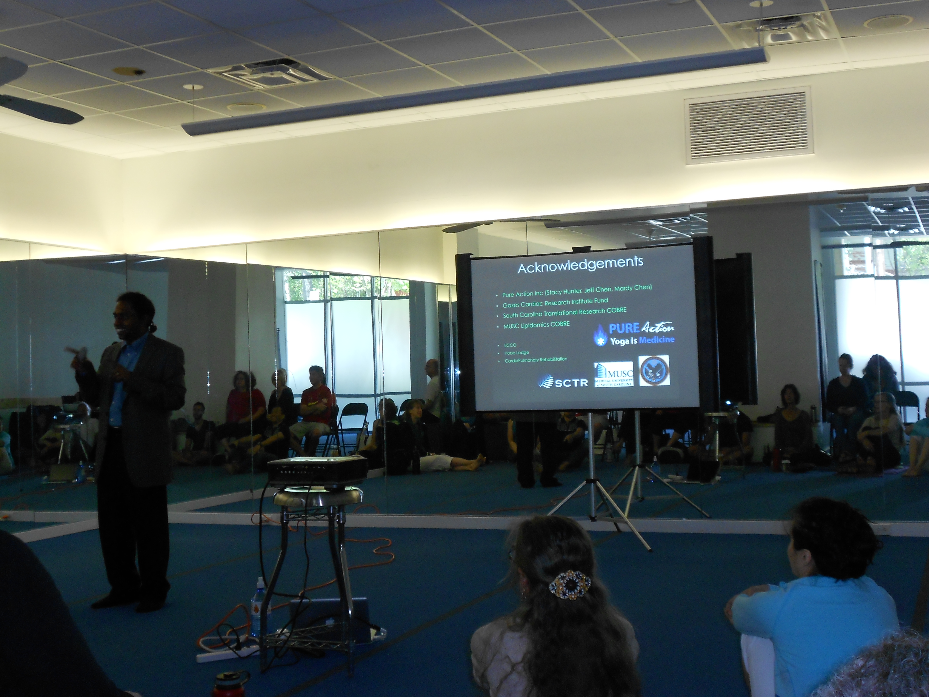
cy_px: 348
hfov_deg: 43.9
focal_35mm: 43
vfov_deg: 33.6
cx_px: 464
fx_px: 1154
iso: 160
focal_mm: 7.7
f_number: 4.2
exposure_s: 1/30
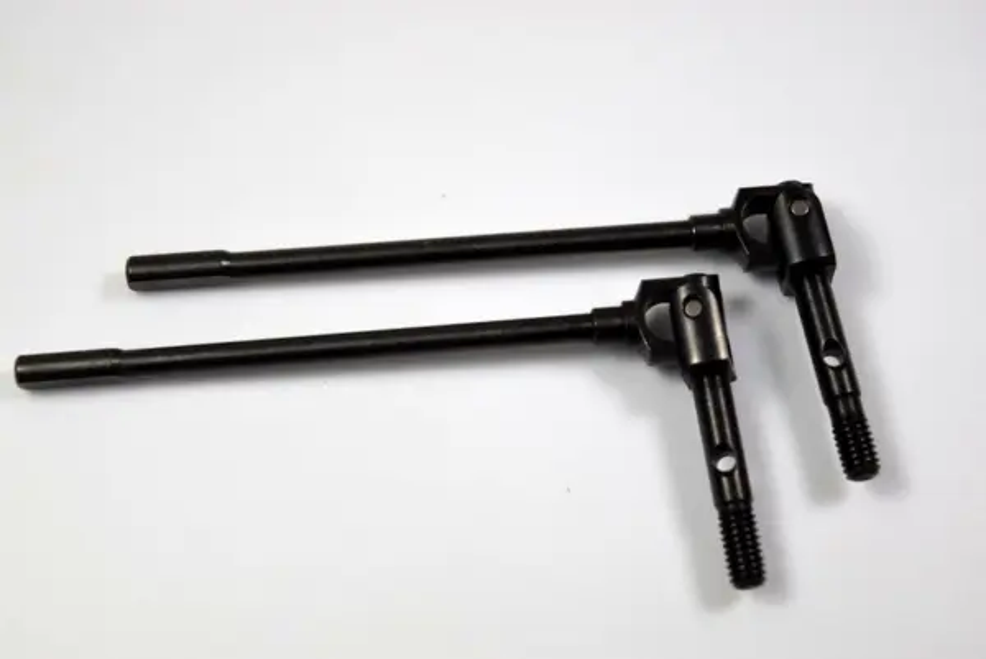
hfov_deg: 28.1
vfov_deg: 19.0
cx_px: 493
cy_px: 330
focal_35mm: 72
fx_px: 1973
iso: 100
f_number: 5.3
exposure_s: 1/125
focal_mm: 48
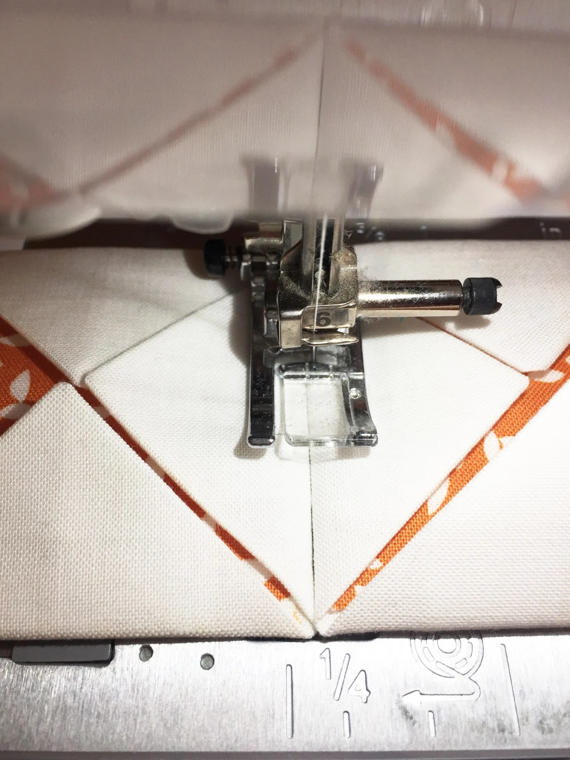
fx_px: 637
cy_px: 380
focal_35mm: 29
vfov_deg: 61.7
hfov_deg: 48.2
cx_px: 285
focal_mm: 4.2
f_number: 2.2
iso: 40
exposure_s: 1/100
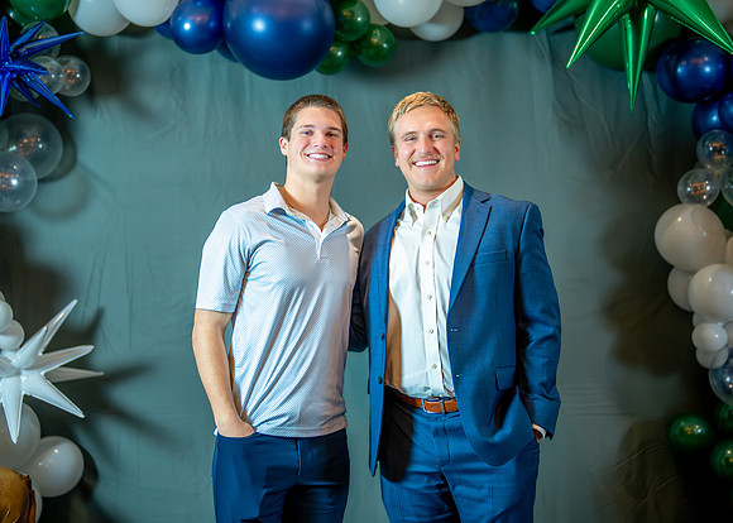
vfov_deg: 26.2
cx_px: 349
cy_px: 256
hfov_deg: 36.1
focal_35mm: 54
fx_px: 1123
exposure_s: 1/400
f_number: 1.2
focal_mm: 50
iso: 1250
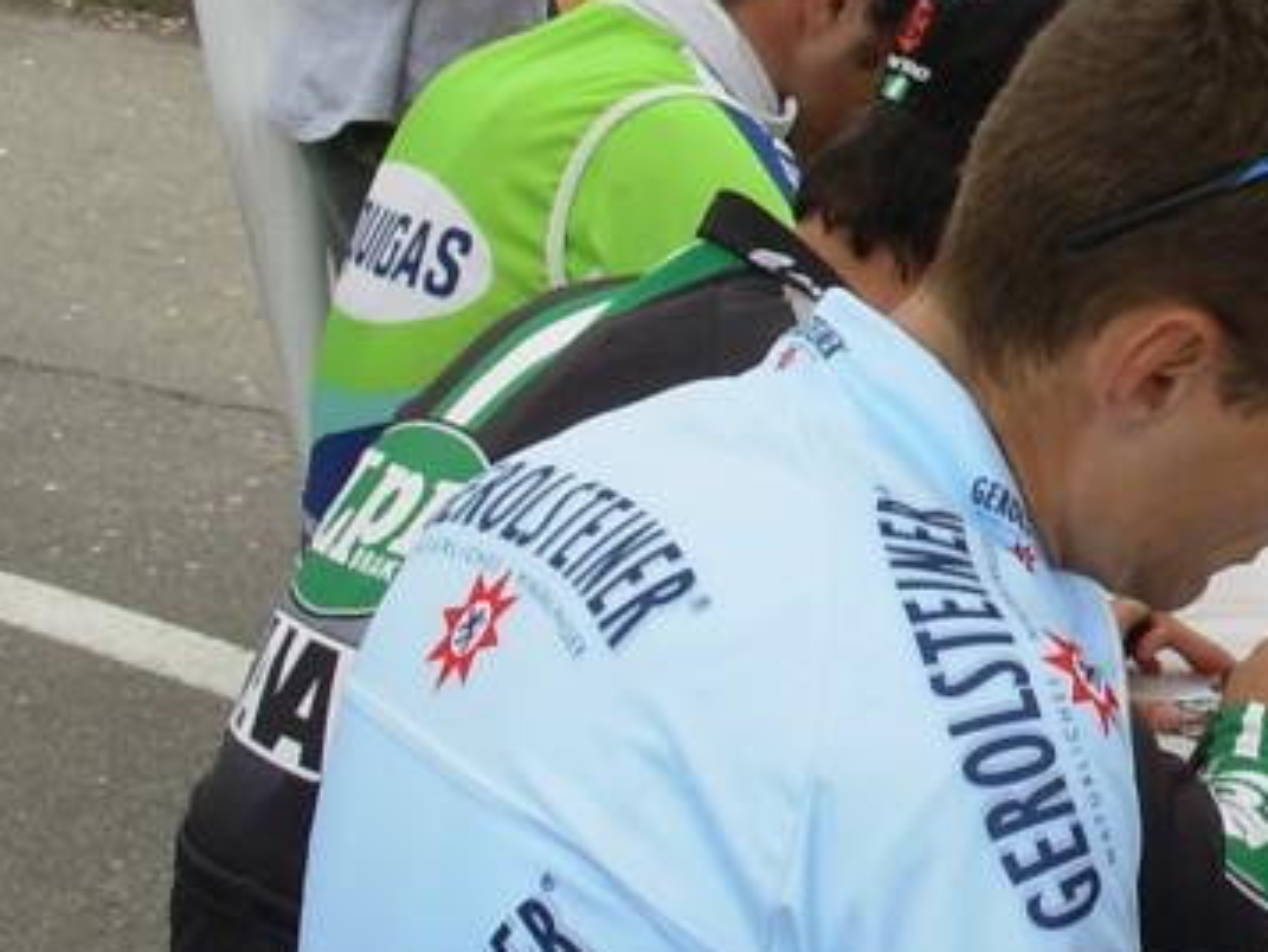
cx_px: 1691
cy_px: 263
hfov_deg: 16.9
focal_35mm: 109
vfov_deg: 13.6
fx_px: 3994
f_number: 4.9
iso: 50
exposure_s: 1/102
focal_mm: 6.3
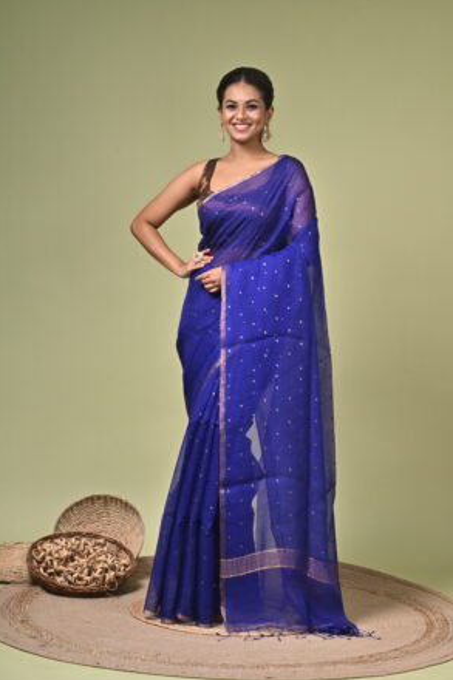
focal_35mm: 87
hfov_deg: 15.7
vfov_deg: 23.4
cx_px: 227
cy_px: 345
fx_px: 1643
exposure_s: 1/160
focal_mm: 85
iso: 400
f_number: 7.1
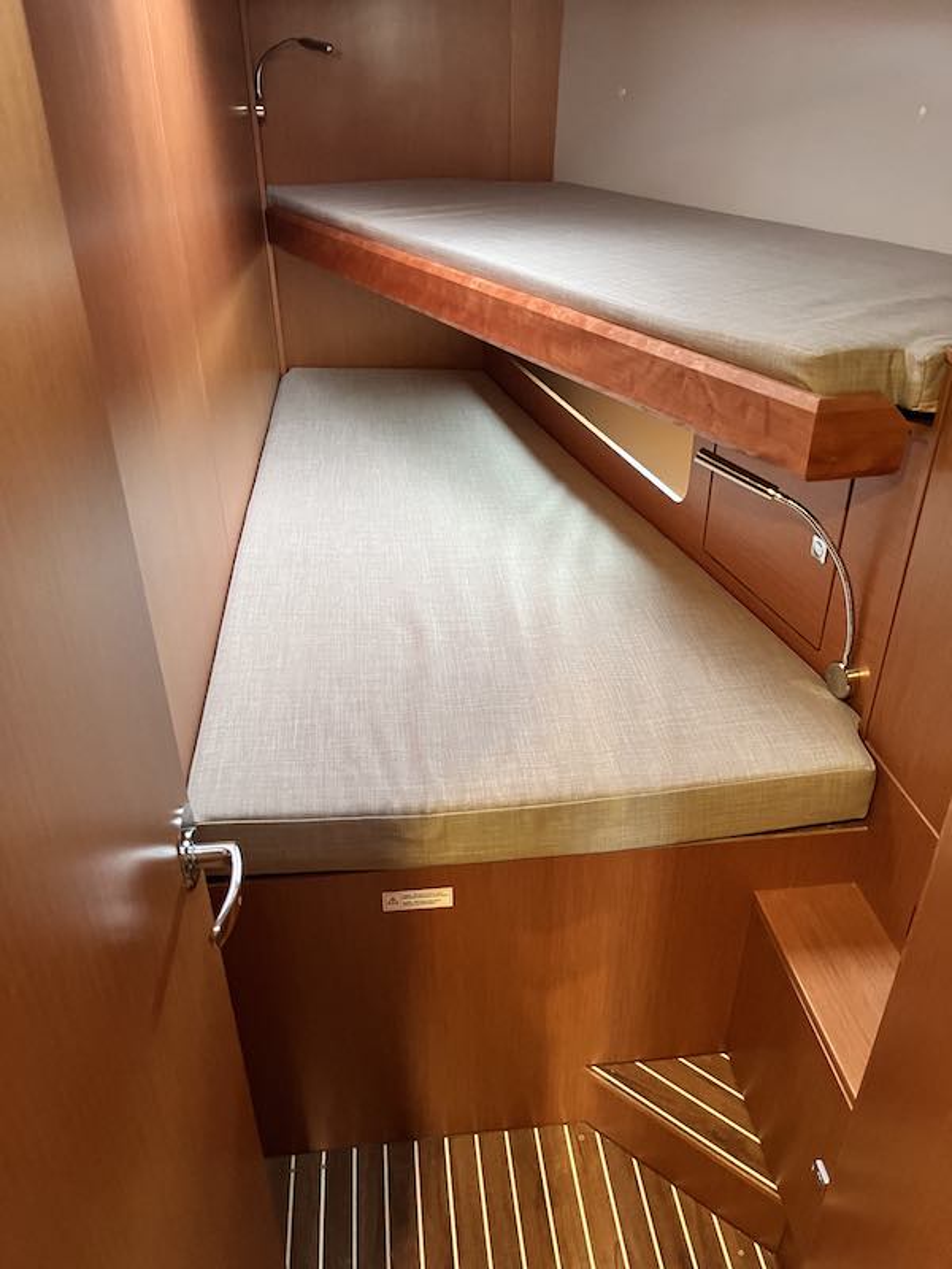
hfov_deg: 53.1
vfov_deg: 67.3
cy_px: 634
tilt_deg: -29.6
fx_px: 953
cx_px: 476
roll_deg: +1.8
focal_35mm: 26
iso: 640
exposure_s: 1/40
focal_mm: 5.1
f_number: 1.6
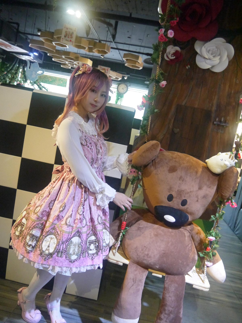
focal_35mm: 28
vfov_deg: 63.4
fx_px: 261
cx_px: 121
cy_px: 162
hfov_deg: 49.7
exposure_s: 1/20
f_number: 3.5
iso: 1600
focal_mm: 14
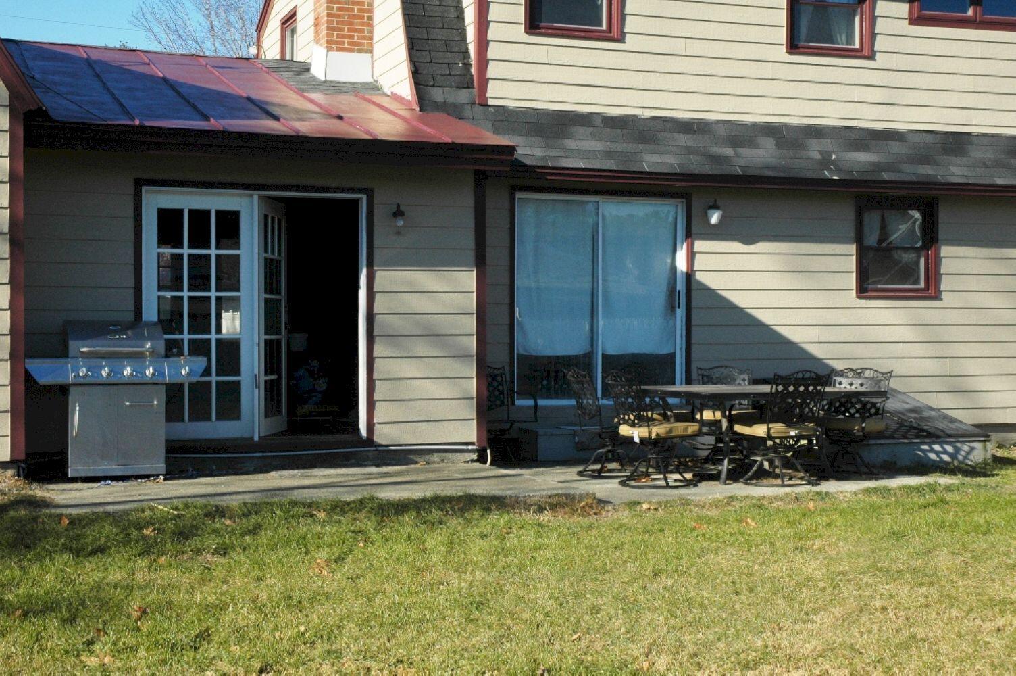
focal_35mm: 52
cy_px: 338
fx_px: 1480
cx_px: 508
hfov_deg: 37.9
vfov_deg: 25.7
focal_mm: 35
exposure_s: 1/250
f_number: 14
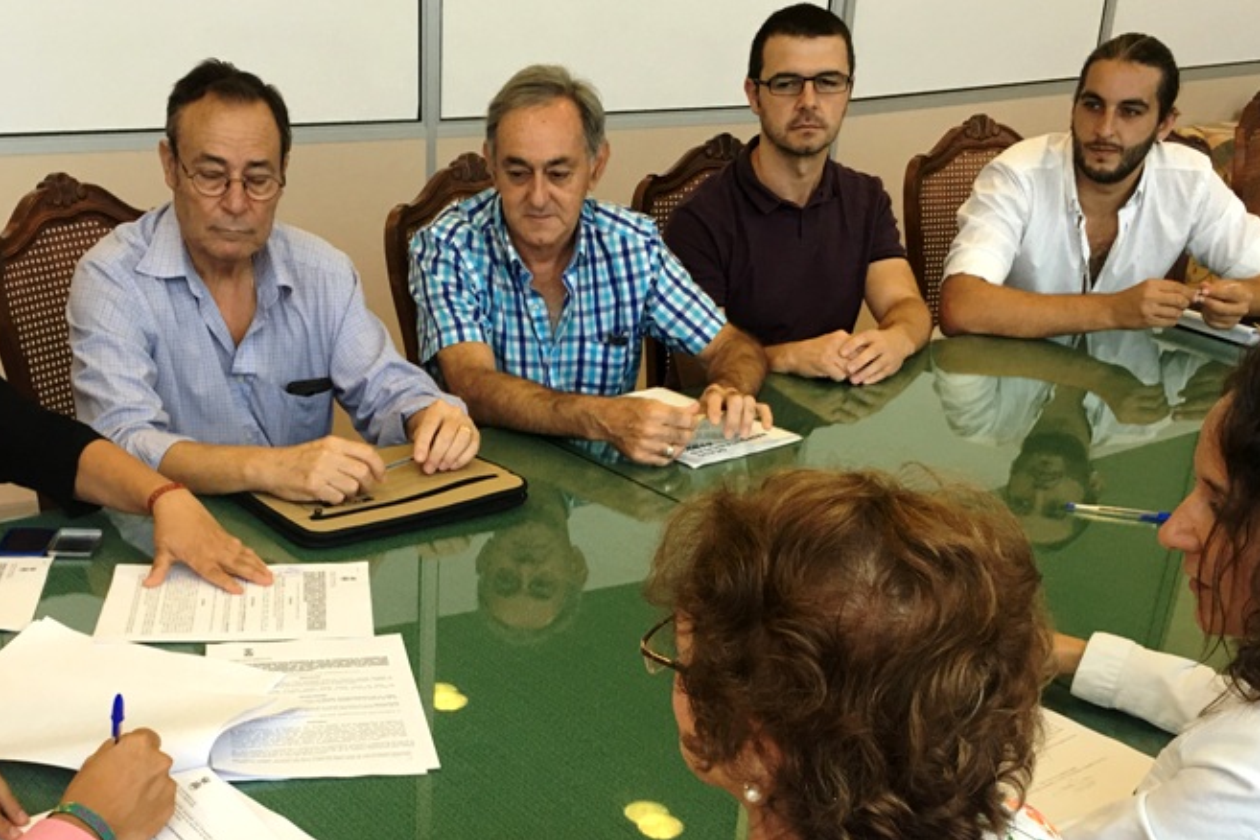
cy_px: 660
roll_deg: -2.3
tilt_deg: -25.6
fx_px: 1645
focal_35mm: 47
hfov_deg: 41.8
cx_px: 533
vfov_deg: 28.1
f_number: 2.2
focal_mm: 4.15
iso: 32
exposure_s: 1/33
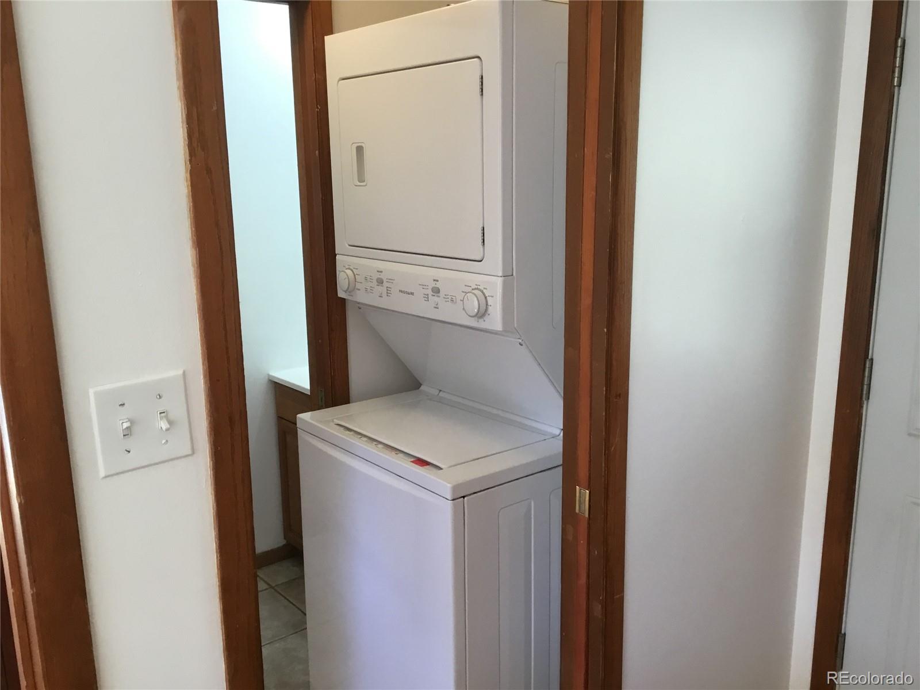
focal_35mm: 31
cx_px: 460
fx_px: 824
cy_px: 345
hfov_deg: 58.4
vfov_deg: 45.4
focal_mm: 3.3
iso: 32
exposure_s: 1/30
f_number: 2.4
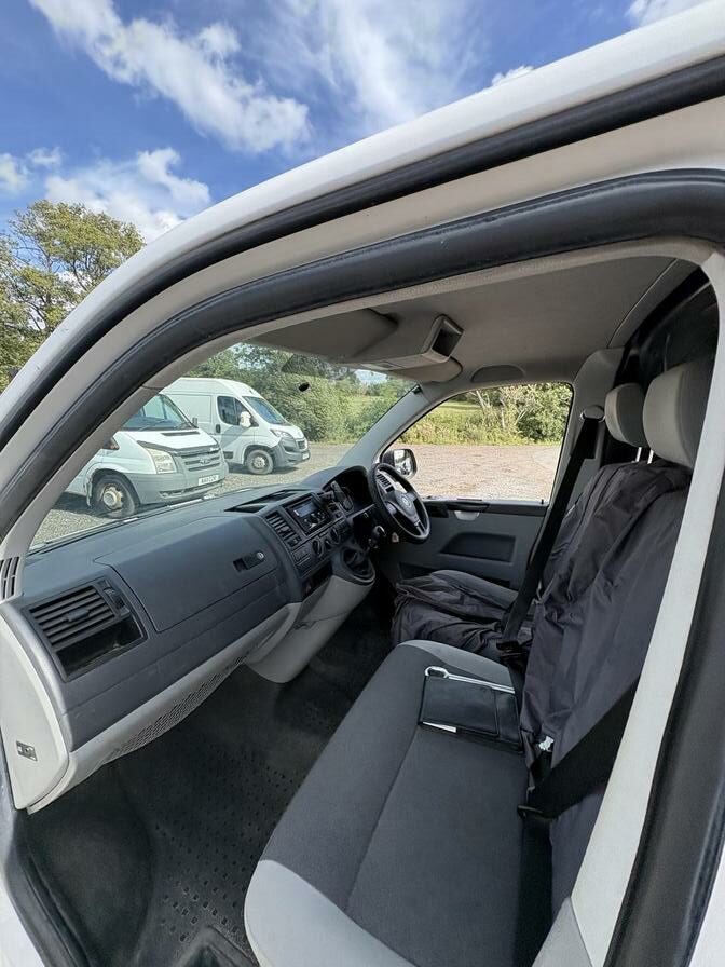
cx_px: 362
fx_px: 391
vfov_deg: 102.1
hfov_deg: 85.7
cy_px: 484
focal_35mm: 14
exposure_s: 1/610
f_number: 2.2
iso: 64
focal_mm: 2.22
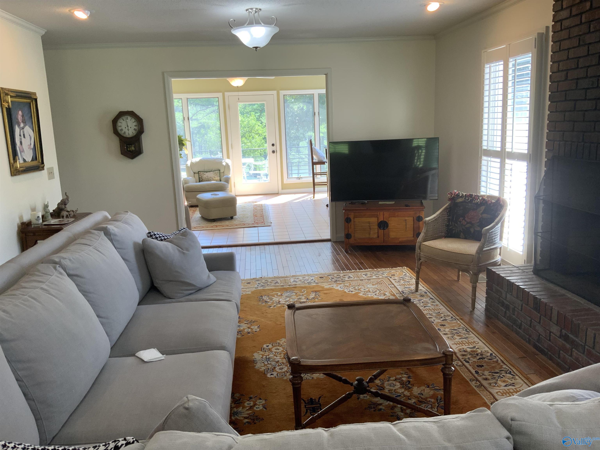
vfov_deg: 48.2
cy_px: 225
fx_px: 503
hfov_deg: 61.7
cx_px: 300
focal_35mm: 29
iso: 64
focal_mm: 3
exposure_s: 1/120
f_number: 1.8
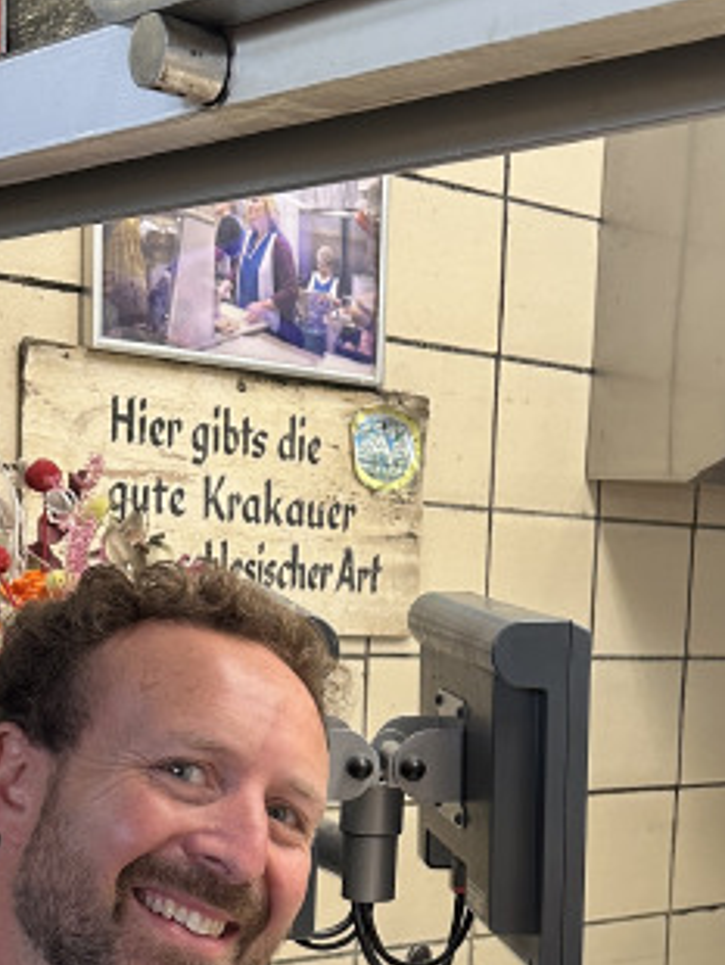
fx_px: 1841
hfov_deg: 22.0
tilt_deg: -8.1
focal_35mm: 66
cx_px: 588
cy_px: 861
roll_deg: -3.5
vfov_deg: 28.3
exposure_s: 1/100
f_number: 1.78
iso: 200
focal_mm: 6.86
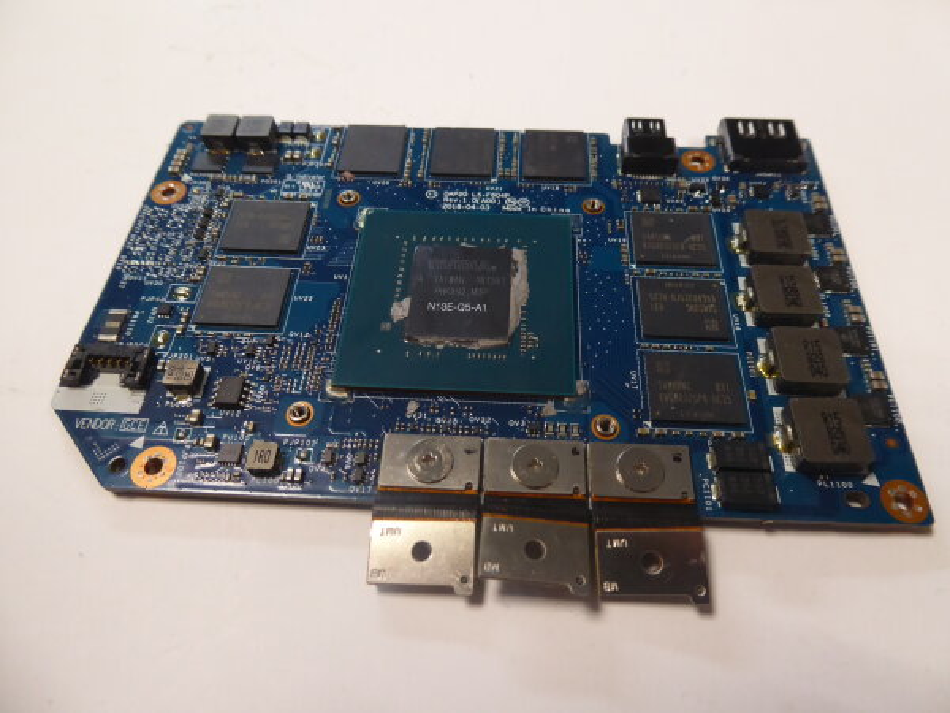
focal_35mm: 25
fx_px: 686
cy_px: 356
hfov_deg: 69.4
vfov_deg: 54.9
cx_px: 475
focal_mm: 4.3
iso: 400
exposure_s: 1/60
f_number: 3.3
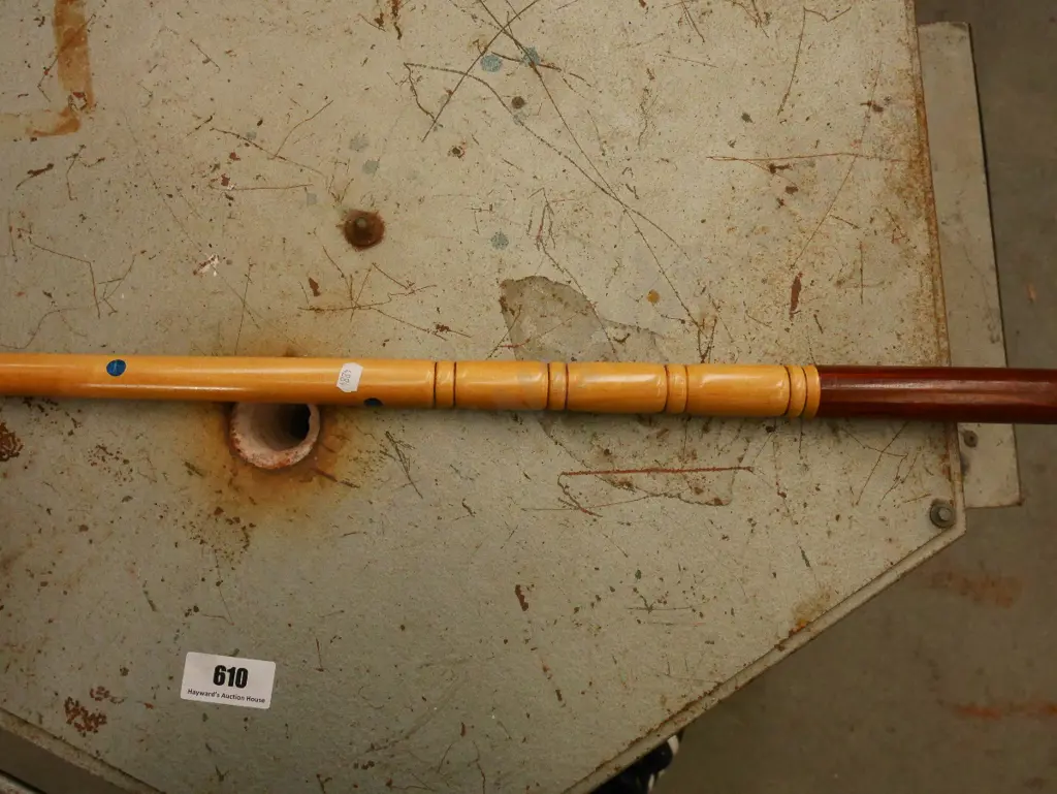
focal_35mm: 32
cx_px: 528
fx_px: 978
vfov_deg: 44.2
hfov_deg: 56.8
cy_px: 397
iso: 3200
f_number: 4
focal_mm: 16
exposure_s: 1/320
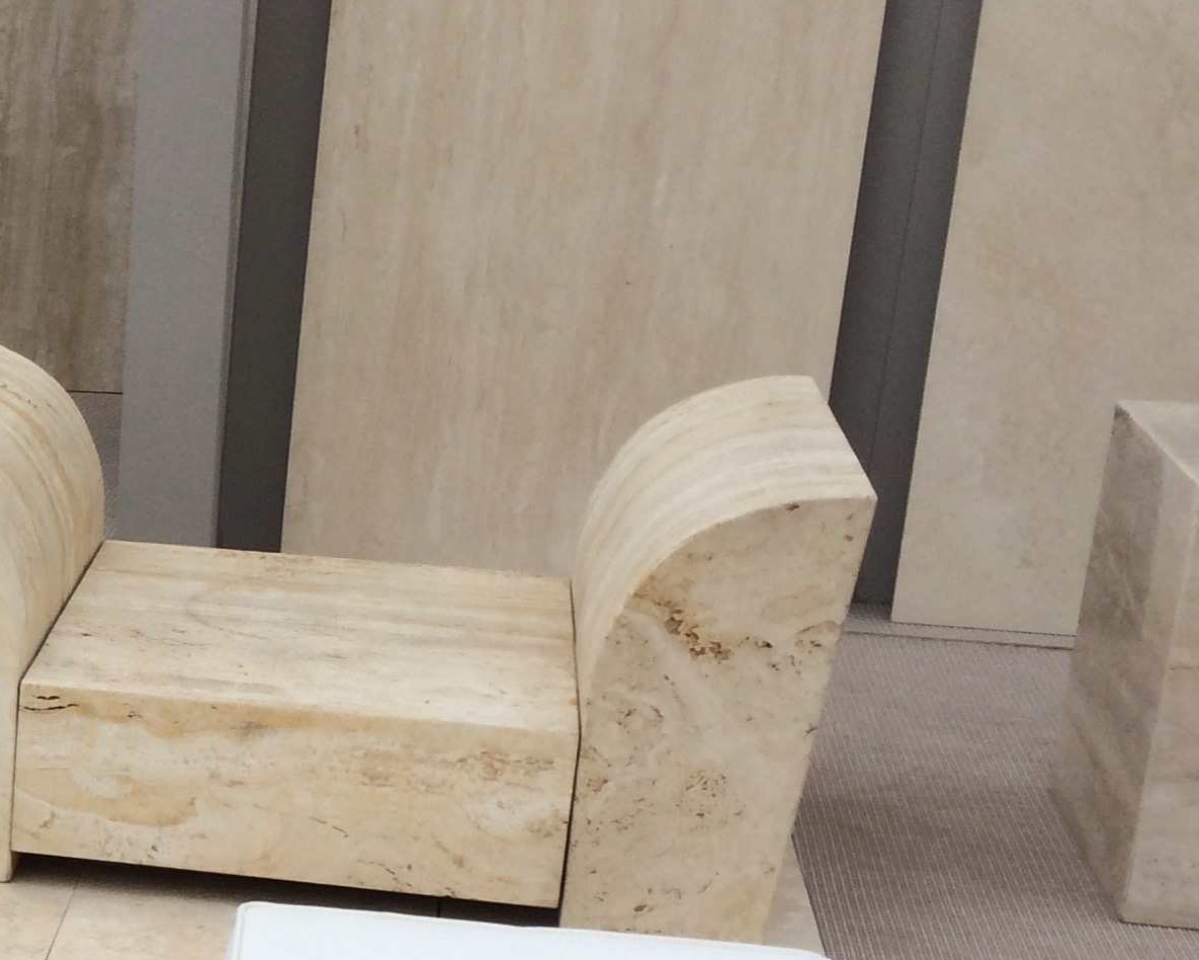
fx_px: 2768
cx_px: -282
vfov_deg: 19.4
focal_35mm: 78
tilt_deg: -19.2
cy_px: 826
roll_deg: -0.3
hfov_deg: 22.3
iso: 32
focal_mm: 4.15
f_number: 2.2
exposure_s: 1/1642
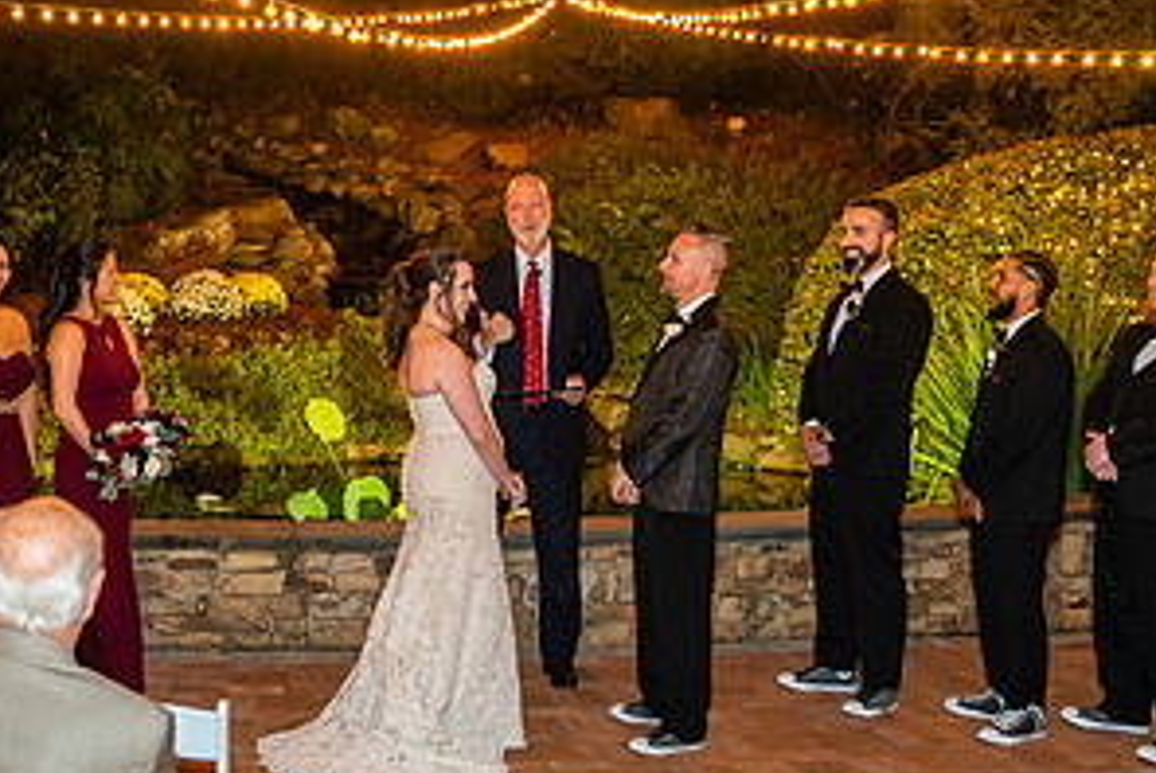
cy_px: 511
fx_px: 1929
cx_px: 412
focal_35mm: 60
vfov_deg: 22.6
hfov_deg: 33.2
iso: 1000
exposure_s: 1/60
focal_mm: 28
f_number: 2.8
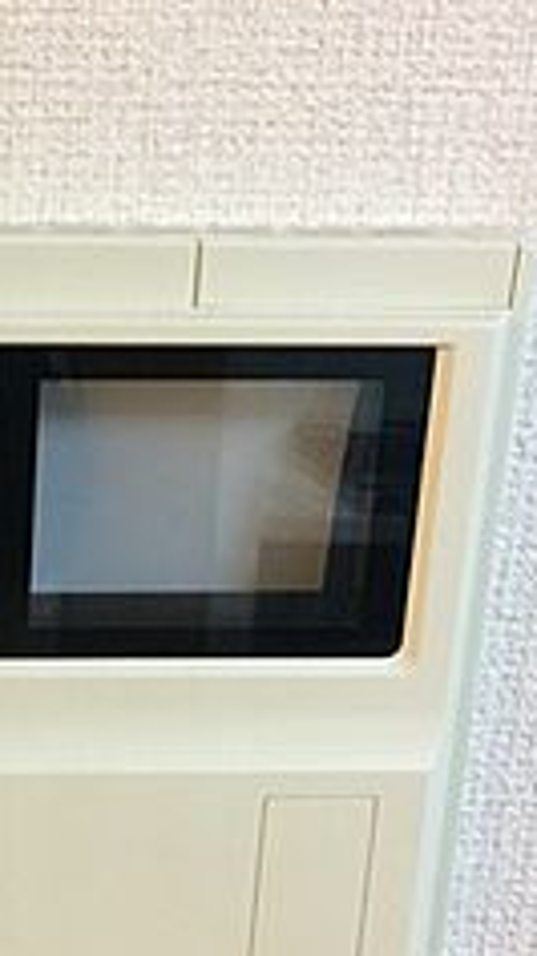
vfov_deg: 32.8
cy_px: 549
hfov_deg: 17.8
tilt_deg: -19.1
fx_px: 1623
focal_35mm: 64
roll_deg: -1.4
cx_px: -117
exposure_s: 1/33
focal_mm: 4.15
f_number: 2.2
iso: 160
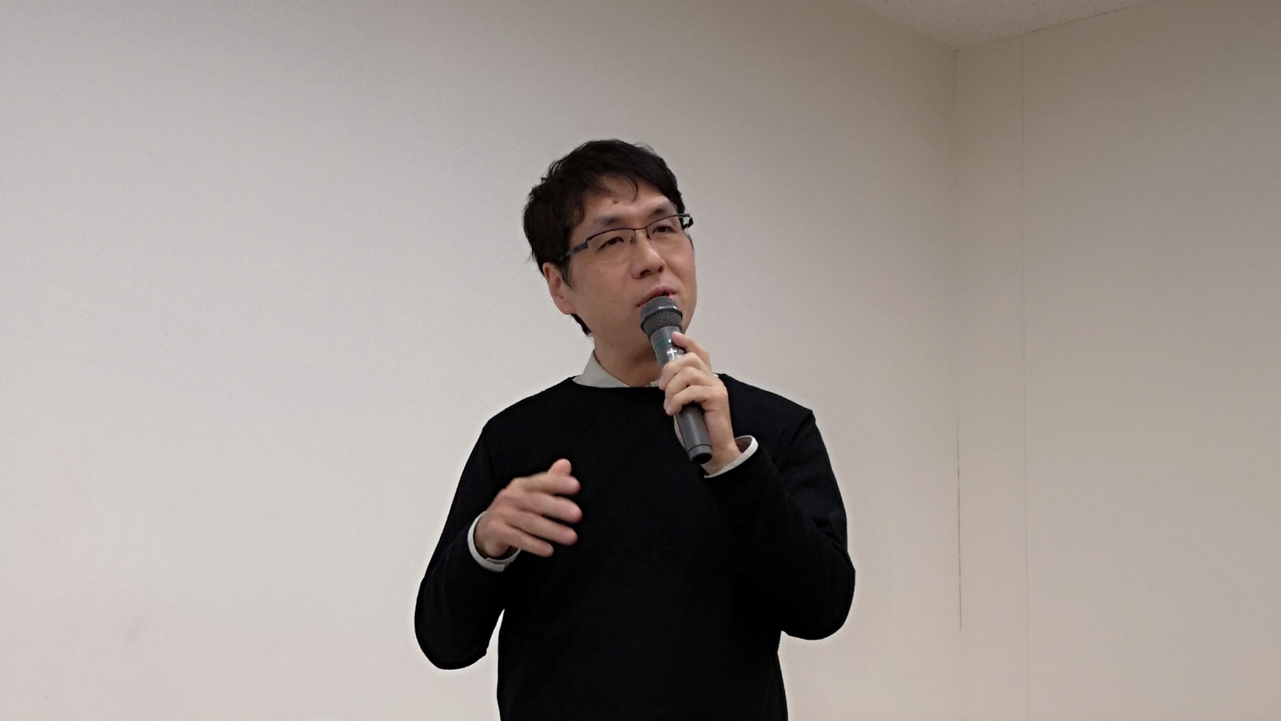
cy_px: 418
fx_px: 1427
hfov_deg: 48.4
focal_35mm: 42
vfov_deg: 28.3
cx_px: 637
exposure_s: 1/100
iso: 100
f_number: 1.8
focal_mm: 3.95
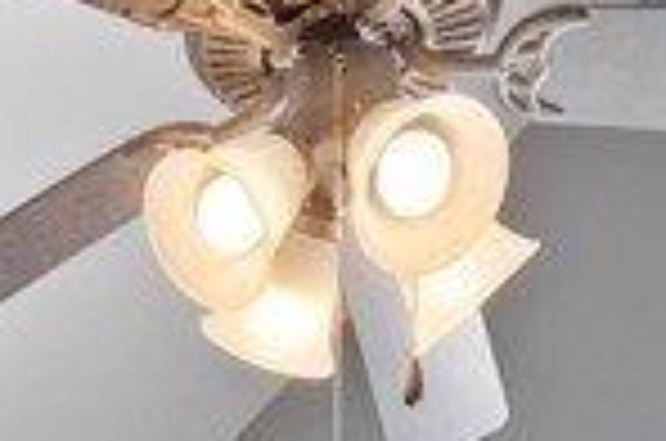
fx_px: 1901
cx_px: 22
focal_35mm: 103
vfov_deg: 9.6
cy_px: 1390
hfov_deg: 19.4
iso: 640
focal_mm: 14
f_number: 8
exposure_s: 1/40
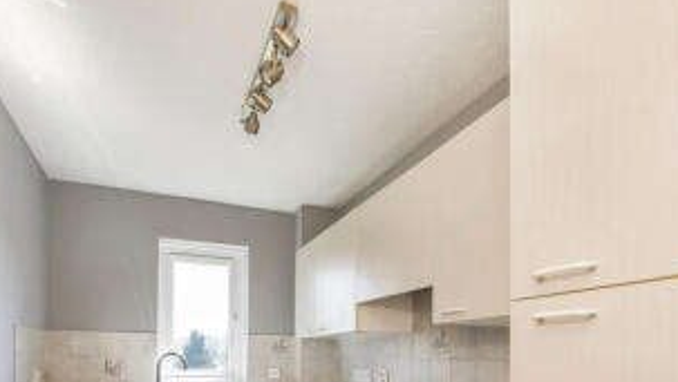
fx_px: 414
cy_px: 343
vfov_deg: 45.1
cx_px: 345
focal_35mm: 23
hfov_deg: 78.6
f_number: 9
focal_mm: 14
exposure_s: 1/80
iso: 320
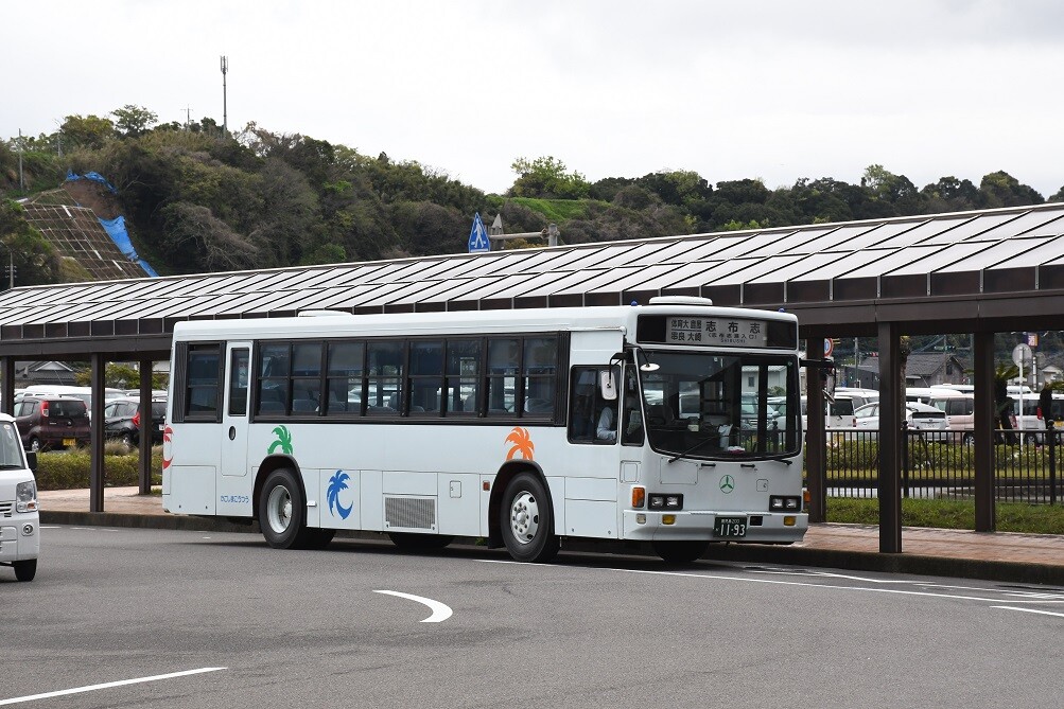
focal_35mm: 112
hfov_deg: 18.3
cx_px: 532
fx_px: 3310
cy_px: 354
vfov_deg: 12.2
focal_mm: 75
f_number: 16
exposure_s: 1/250
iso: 1000
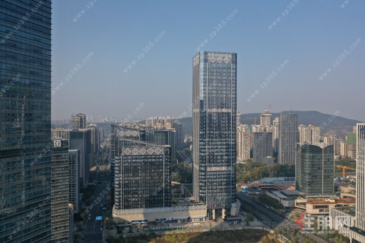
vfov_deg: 46.4
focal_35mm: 28
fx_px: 284
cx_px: 182
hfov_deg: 65.5
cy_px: 122
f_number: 2.8
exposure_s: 1/2000
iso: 100
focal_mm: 10.26
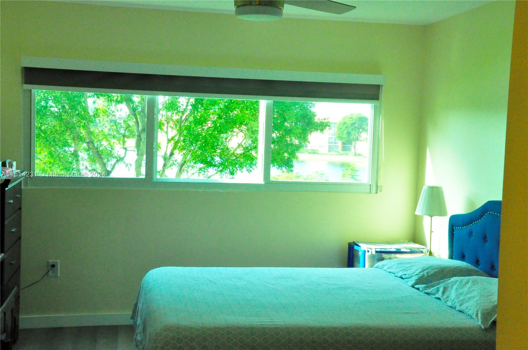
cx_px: 264
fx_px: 747
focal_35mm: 51
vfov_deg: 26.4
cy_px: 175
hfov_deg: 38.9
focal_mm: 34
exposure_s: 1/40
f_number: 29
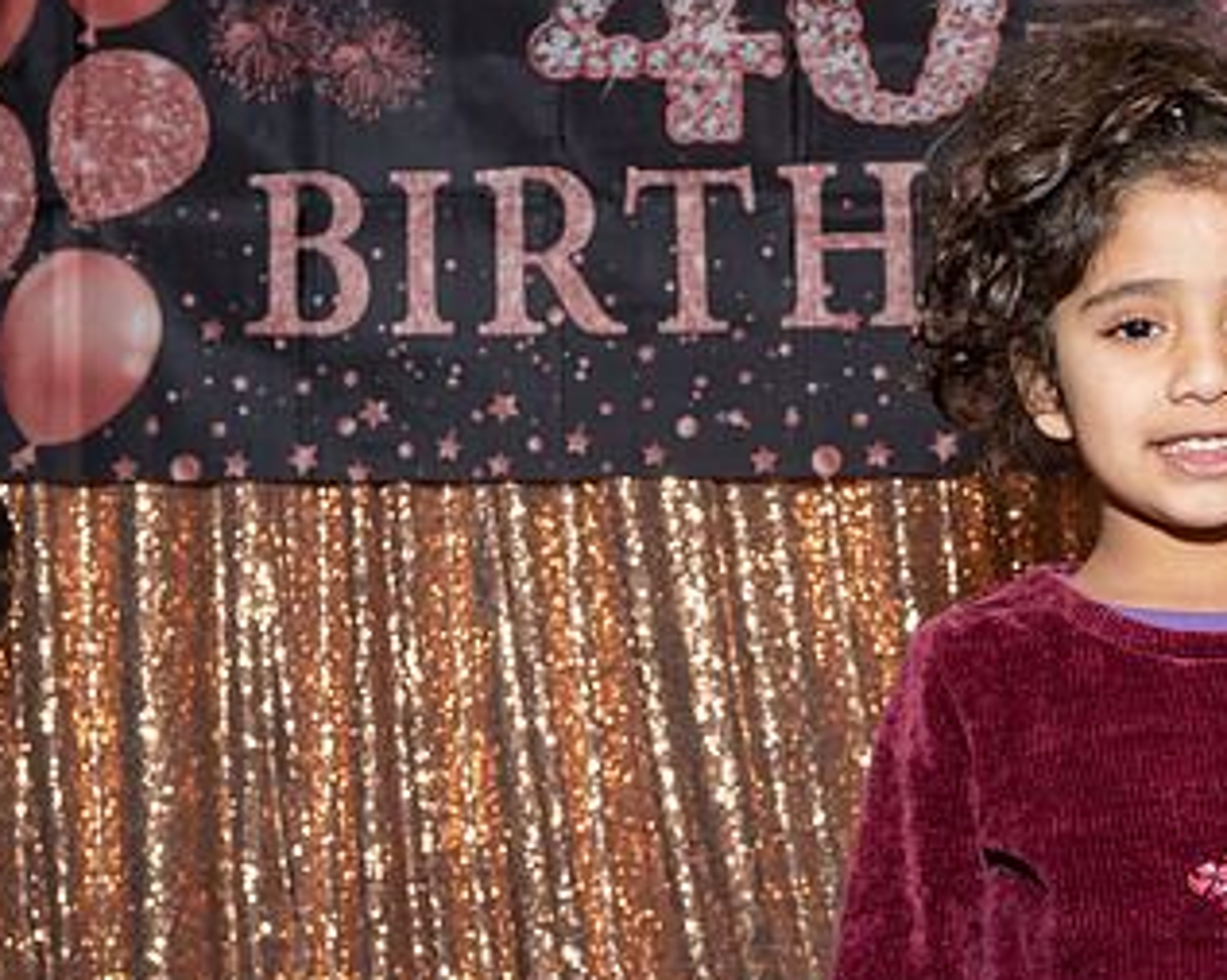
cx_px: 967
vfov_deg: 16.5
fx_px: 3374
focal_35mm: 93
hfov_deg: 20.4
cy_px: 604
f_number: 7.1
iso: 400
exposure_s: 1/250
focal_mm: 31
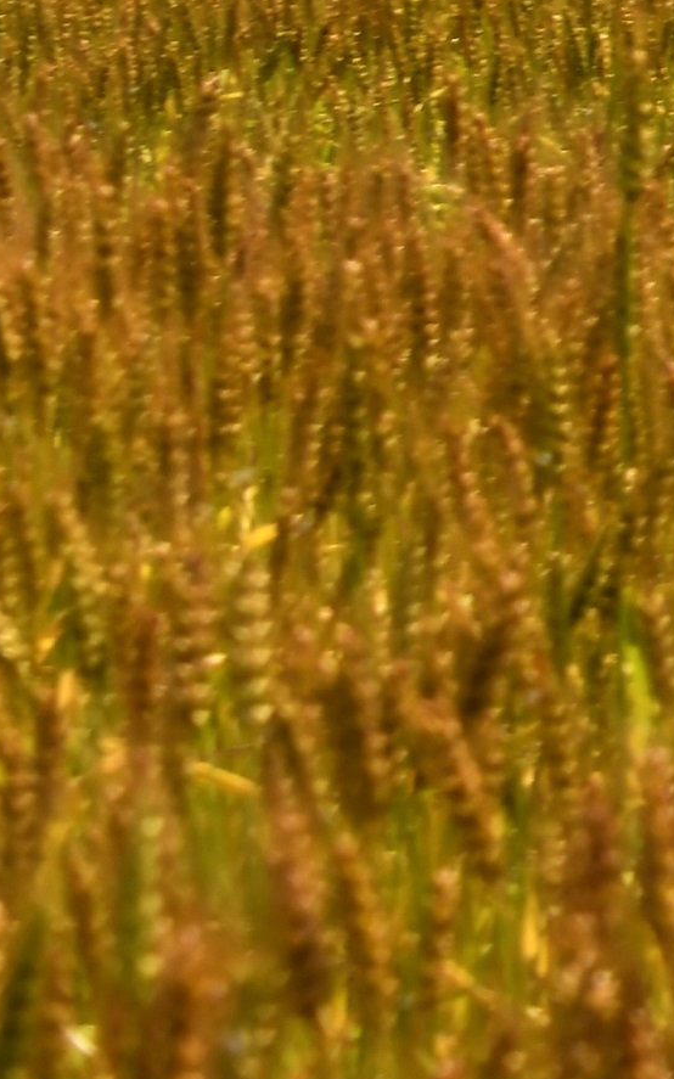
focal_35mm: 309
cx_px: 3316
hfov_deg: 3.8
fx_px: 9086
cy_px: -1157
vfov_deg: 6.6
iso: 100
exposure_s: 1/250
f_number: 9
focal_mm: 48
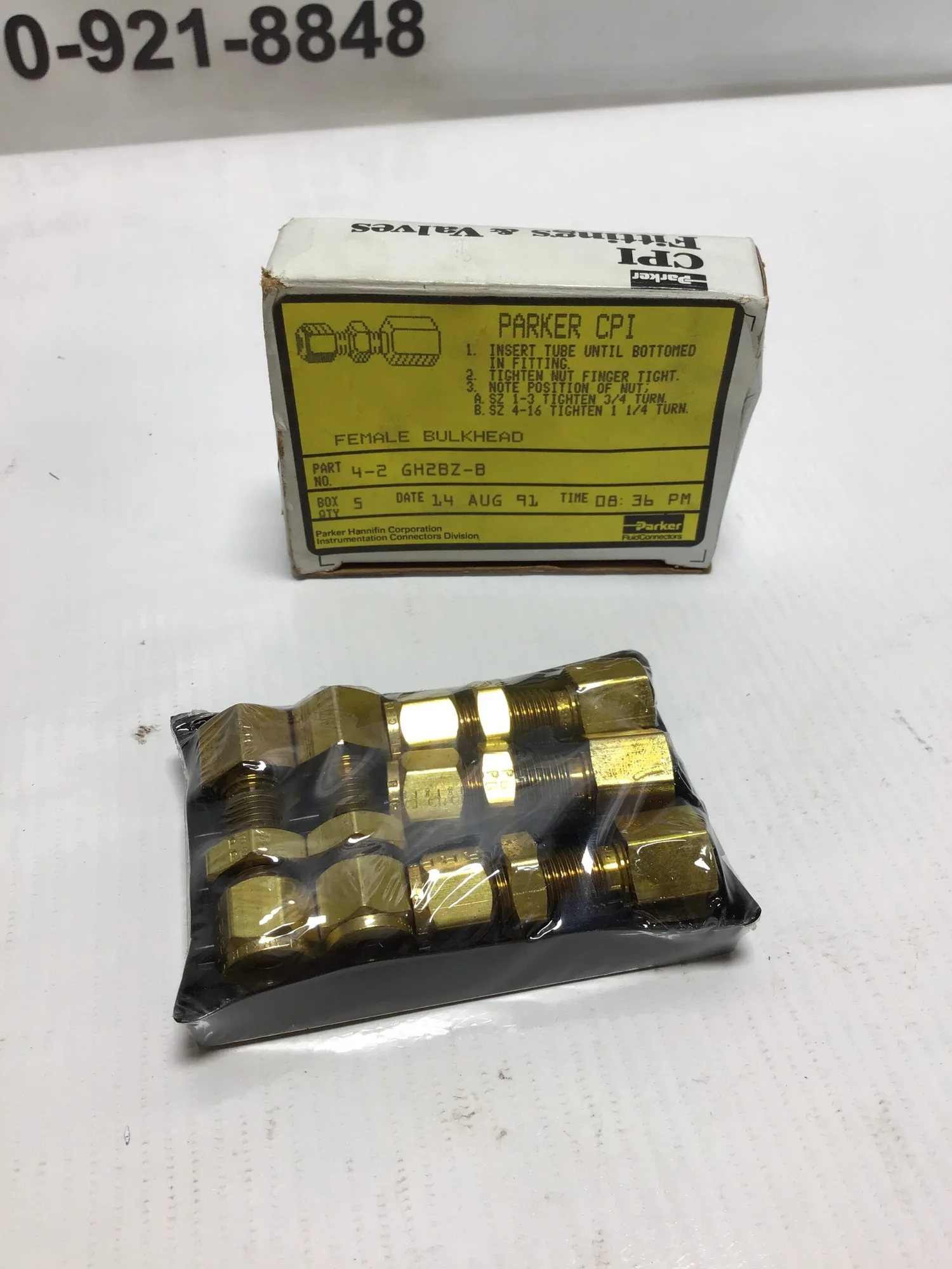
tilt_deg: -43.5
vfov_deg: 58.4
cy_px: 634
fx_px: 1137
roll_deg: +0.7
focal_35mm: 31
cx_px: 476
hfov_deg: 45.4
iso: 25
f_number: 2.4
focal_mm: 3.3
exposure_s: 1/150
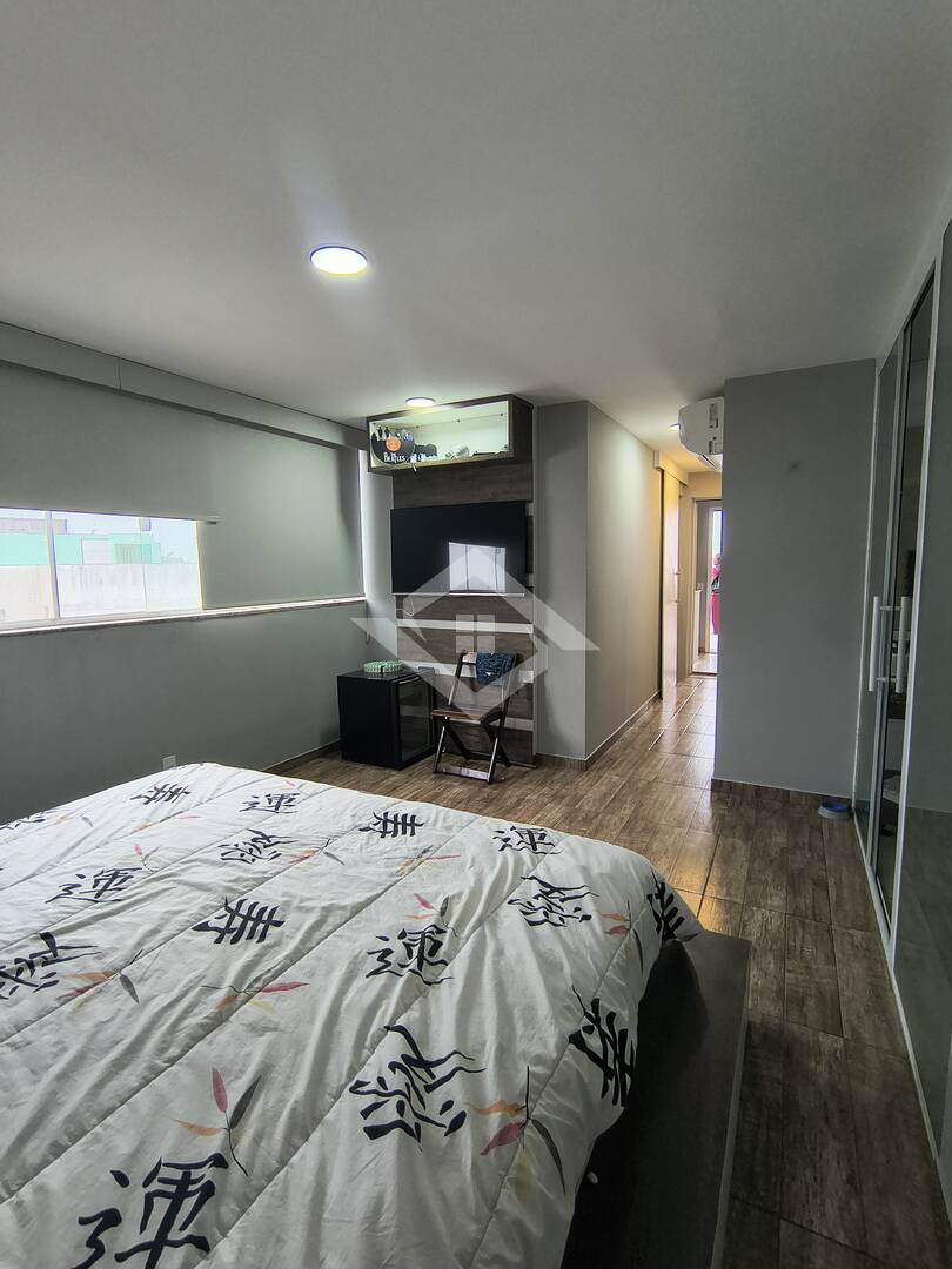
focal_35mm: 12
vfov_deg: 110.5
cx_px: 476
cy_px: 634
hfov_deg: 94.5
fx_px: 440
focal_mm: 2.13
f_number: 2.2
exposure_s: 1/60
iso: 245
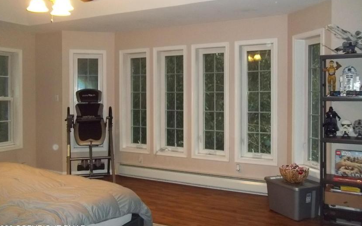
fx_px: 345
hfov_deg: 55.3
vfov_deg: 36.3
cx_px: 176
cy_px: 101
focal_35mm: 35
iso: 400
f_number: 2.9
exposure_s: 1/30
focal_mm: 5.7
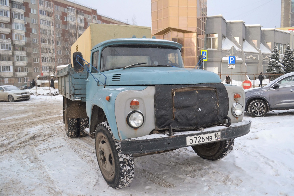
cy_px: 98
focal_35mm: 30
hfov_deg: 62.0
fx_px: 245
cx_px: 147
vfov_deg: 43.6
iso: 400
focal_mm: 20
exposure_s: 1/1000
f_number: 4.5
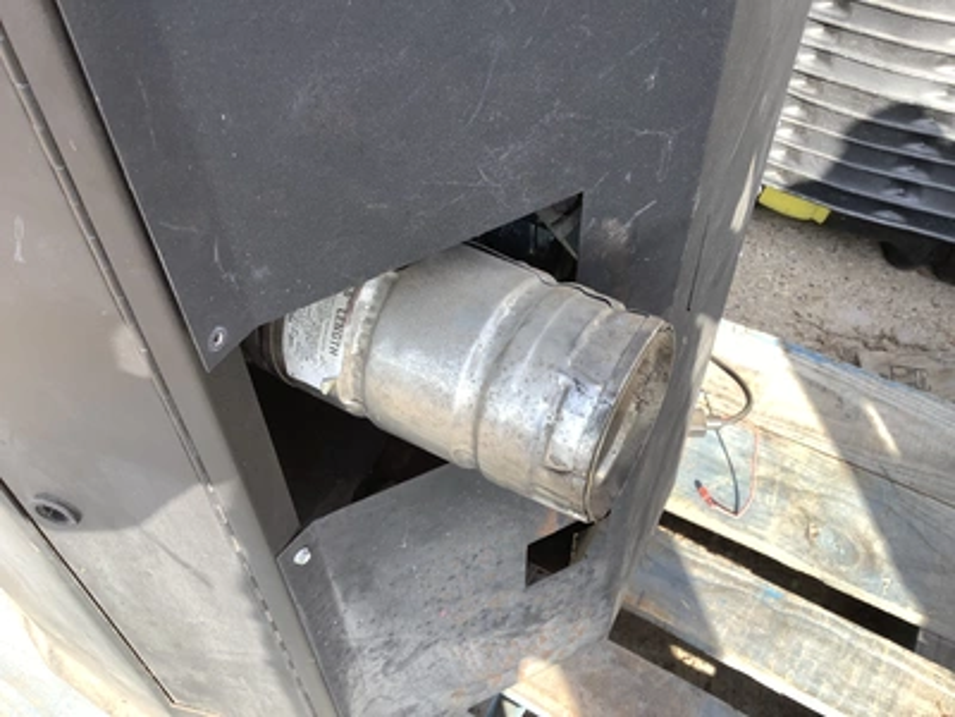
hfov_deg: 58.4
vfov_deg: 45.4
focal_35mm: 31
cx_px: 478
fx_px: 855
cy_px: 358
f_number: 2.4
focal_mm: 3.3
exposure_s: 1/127
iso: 25
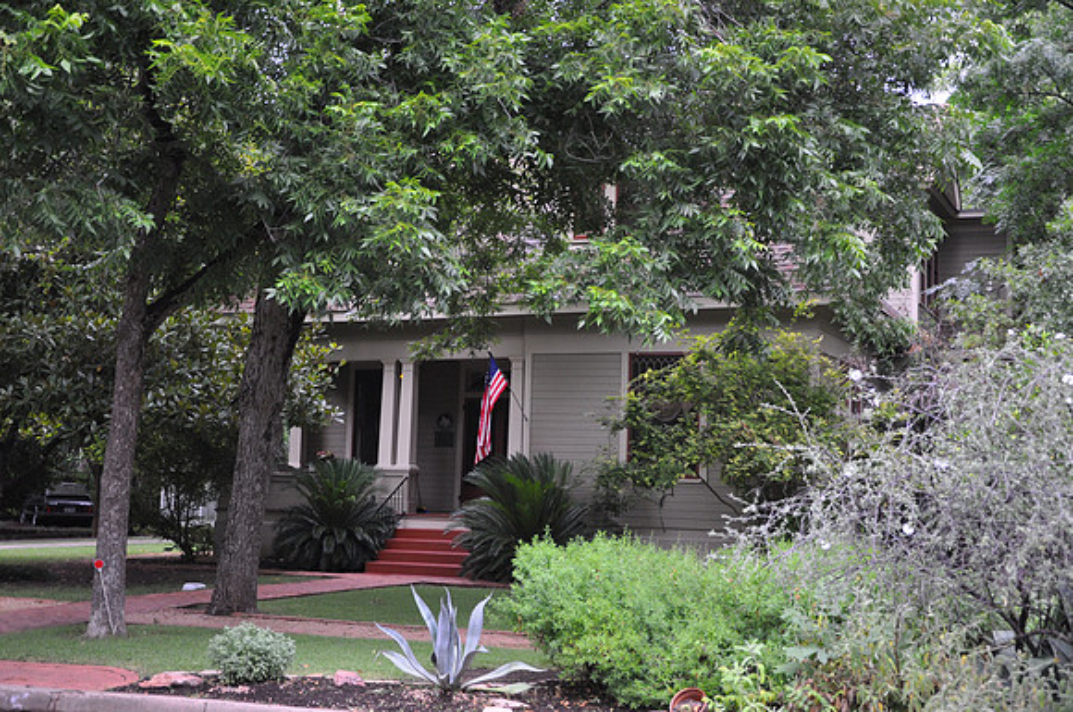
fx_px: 1429
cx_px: 536
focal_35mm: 48
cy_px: 356
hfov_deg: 41.2
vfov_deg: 28.0
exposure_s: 1/60
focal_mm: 32
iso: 720
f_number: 4.2
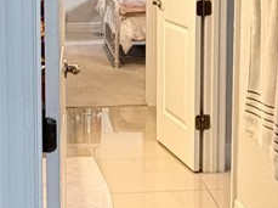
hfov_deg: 20.0
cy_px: 17
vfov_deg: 14.9
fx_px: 786
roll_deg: -0.4
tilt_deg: -6.9
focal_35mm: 98
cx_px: 165
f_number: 2.2
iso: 320
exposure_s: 1/120
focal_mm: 2.22
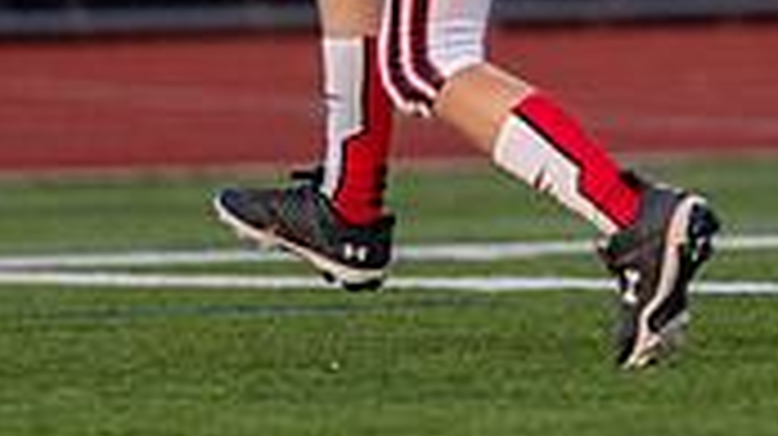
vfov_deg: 1.6
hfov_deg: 2.9
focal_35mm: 752
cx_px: 787
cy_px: -391
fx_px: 15501
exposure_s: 1/1250
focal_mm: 200
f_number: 2.8
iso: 500
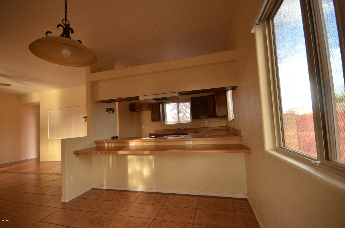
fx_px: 143
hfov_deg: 100.5
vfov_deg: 77.1
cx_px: 172
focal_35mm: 15
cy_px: 114
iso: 1000
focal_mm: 10
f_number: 5.6
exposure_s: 1/50
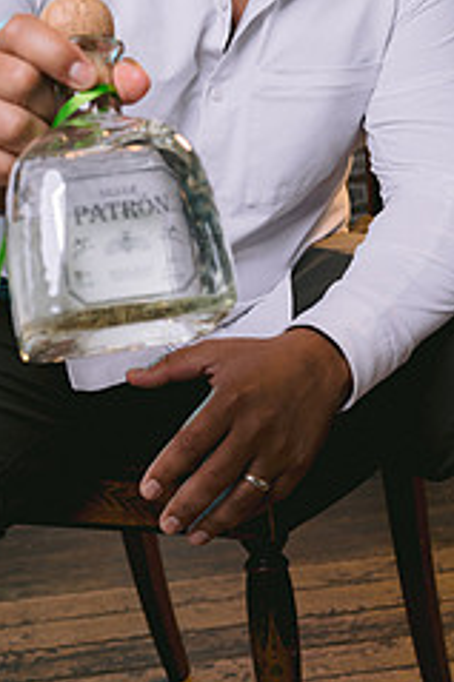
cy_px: 114
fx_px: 1250
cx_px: 186
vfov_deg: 29.7
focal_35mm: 66
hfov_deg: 20.6
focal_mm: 35
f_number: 5.6
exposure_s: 1/125
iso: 200
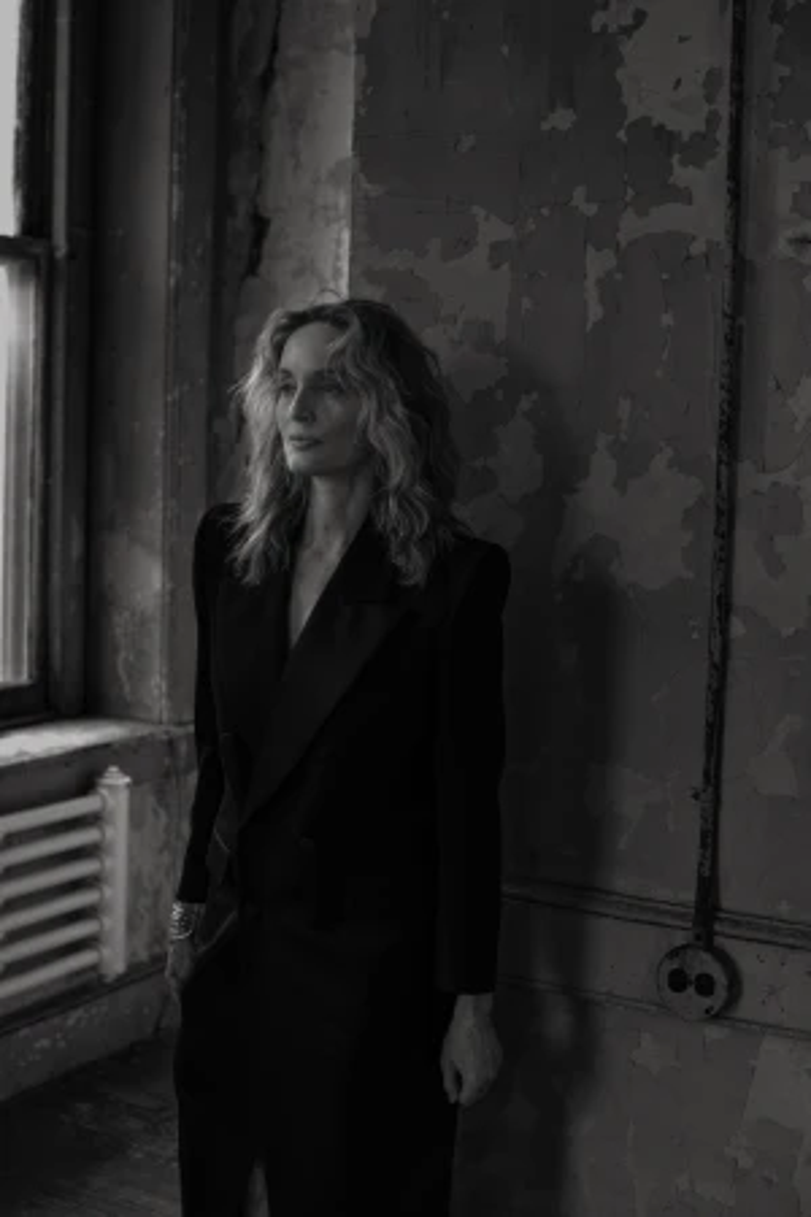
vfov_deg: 39.6
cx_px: 406
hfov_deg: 27.0
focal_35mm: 50
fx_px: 1689
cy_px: 608
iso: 1000
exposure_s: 1/250
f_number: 4
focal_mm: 50
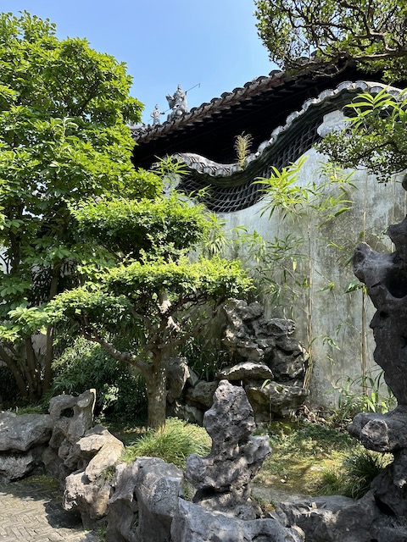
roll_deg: -2.1
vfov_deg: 71.6
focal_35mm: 24
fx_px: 376
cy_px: 271
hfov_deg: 56.8
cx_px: 204
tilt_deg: +12.9
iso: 80
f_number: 1.78
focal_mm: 6.86
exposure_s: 1/894
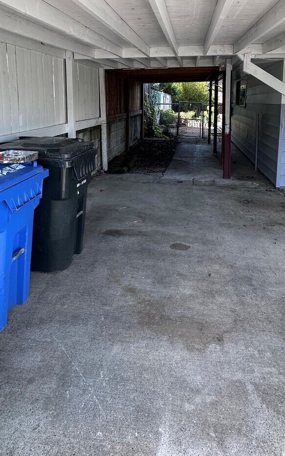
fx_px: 286
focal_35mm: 23
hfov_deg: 52.8
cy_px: 128
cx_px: 166
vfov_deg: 73.1
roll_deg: -2.5
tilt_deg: -6.3
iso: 40
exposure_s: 1/169
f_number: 2.2
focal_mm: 2.22
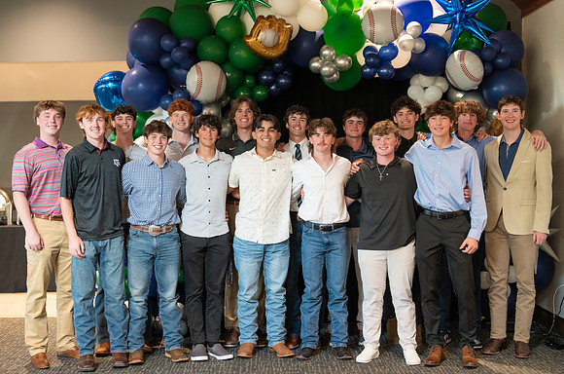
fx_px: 836
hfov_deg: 37.3
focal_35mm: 54
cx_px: 275
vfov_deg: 25.2
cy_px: 189
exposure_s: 1/320
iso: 1600
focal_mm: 50
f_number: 1.2
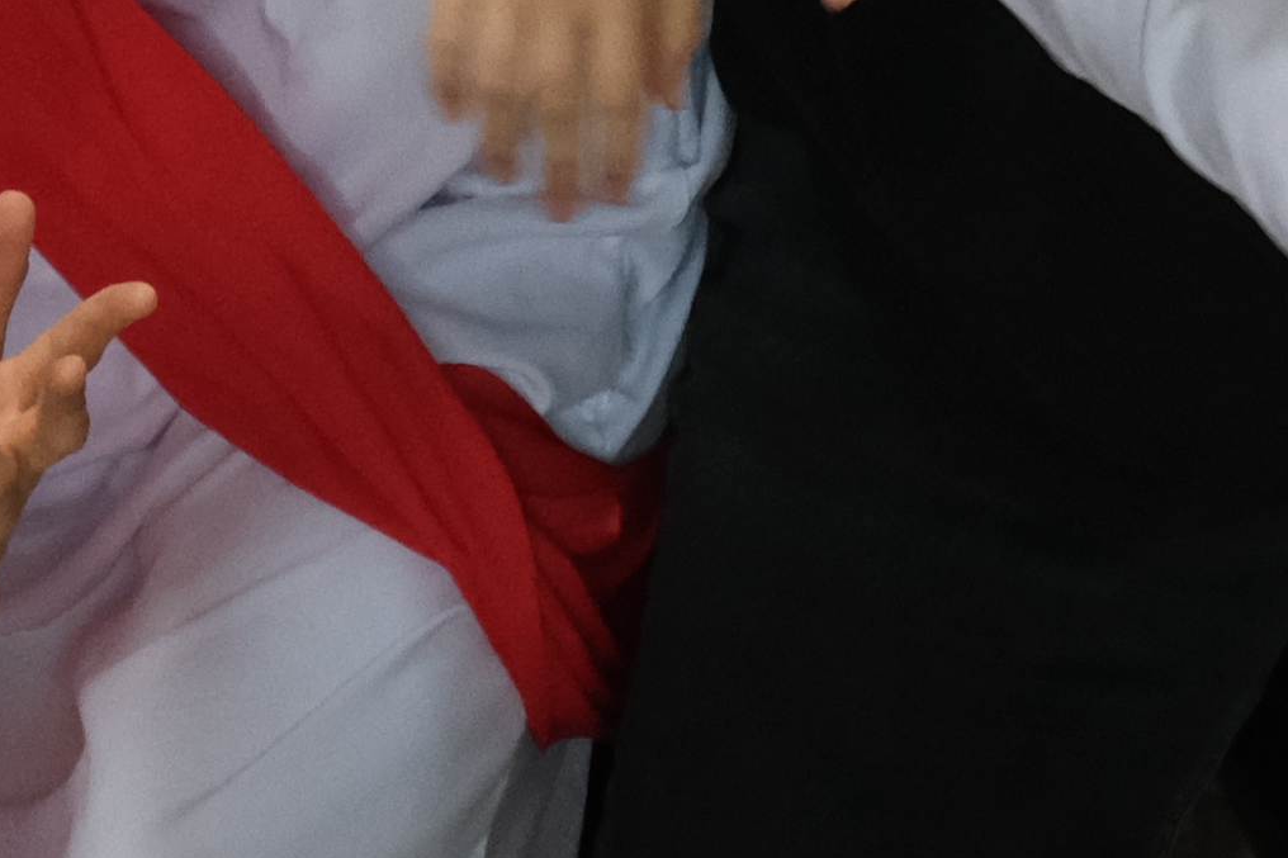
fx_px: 17134
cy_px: -123
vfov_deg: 2.9
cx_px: -313
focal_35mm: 479
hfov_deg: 4.3
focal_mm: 51.8
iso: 3200
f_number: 2.8
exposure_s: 1/250
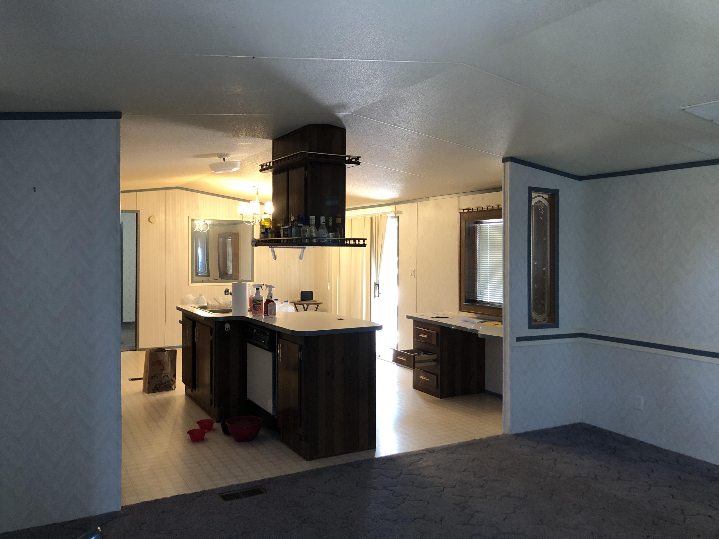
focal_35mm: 28
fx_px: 582
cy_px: 270
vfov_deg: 49.7
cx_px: 360
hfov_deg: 63.4
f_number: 1.8
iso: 64
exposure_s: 1/15
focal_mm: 3.99
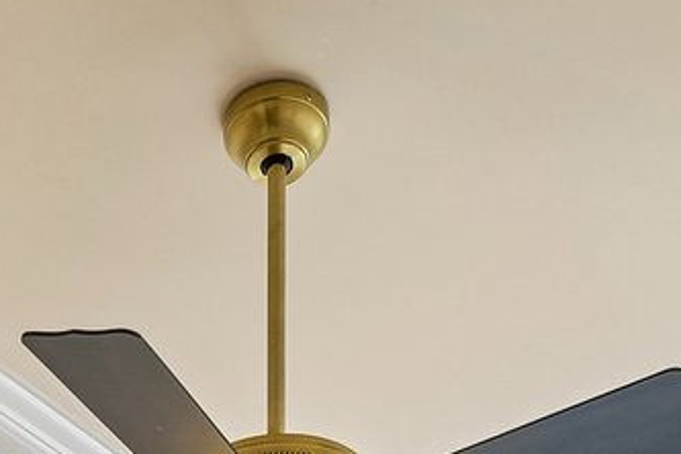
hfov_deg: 23.2
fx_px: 1627
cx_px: 104
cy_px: 1359
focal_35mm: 86
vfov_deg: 10.8
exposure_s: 1/60
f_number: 8
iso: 100
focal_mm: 14
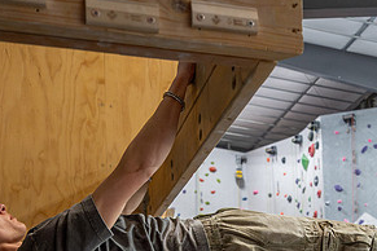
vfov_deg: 20.6
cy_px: 313
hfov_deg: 32.3
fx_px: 639
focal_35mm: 61
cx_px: 284
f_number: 3.2
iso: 2500
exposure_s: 1/320
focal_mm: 24
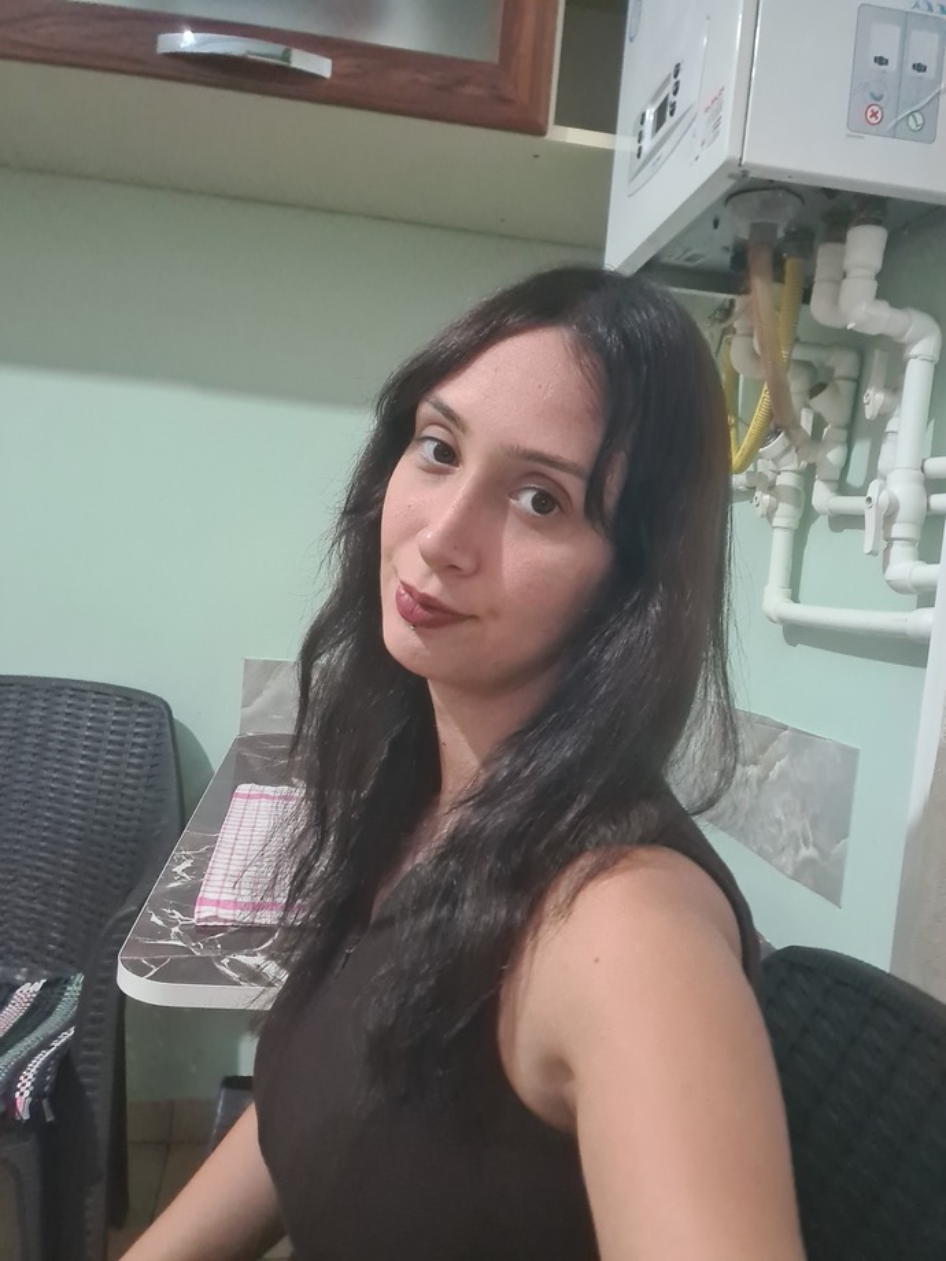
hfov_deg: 54.9
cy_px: 630
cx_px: 473
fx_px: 911
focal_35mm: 25
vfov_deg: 69.4
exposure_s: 1/17
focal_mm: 3.8
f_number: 2.2
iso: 1000
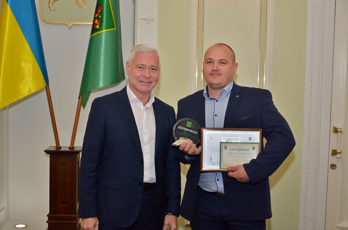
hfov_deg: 39.0
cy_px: 115
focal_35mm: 51
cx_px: 174
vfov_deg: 26.4
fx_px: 492
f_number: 4.2
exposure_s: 1/250
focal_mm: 34
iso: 800
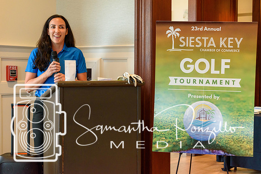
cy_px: 87
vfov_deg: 20.2
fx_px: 489
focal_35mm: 68
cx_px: 130
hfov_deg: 29.9
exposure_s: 1/60
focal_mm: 45
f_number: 5
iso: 1400
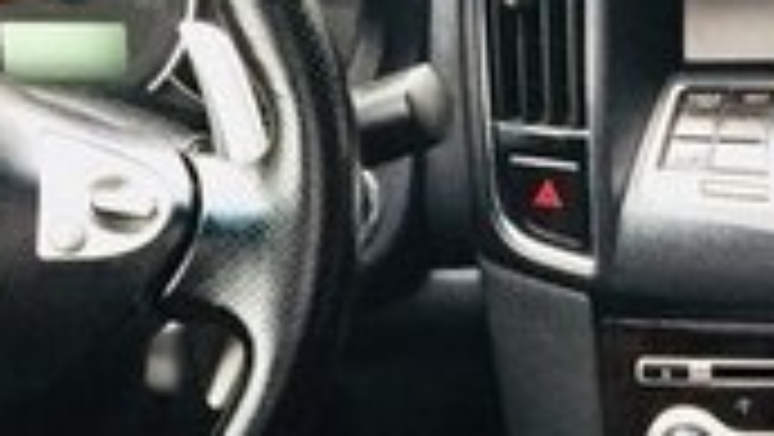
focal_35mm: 121
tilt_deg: -38.0
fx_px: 2485
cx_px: 814
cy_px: 766
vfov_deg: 9.6
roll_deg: -0.9
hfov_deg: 17.2
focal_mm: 4.15
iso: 250
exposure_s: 1/33
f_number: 2.2
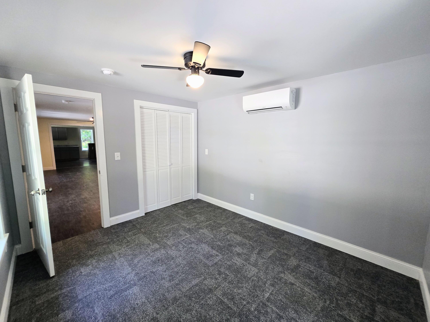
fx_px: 161
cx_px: 215
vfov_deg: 89.9
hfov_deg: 106.2
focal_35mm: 13
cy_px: 161
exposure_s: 1/60
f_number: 2.2
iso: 250
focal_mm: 2.2
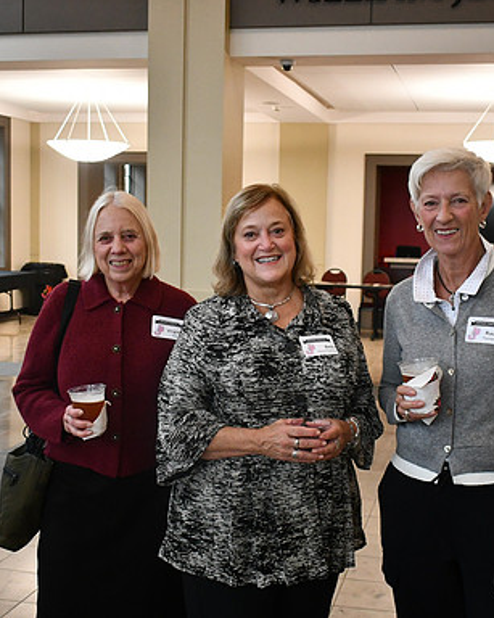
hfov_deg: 29.7
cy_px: 308
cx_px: 274
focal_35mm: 51
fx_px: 932
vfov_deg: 36.7
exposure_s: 1/125
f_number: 3.5
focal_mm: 18
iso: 2000
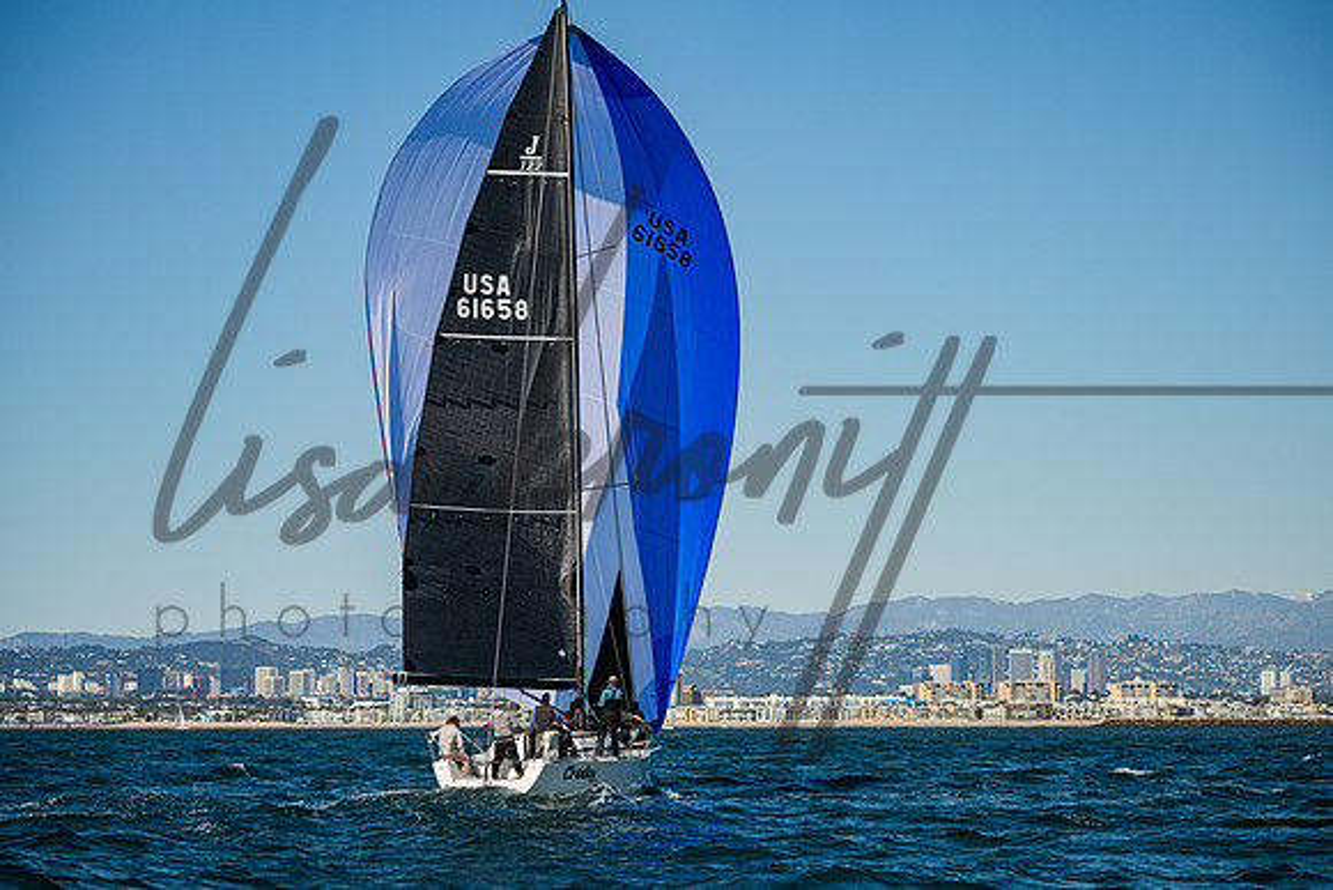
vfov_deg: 11.9
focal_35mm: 115
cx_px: 666
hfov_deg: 17.8
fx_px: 4259
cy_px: 445
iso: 400
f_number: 5.6
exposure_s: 1/4000
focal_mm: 115
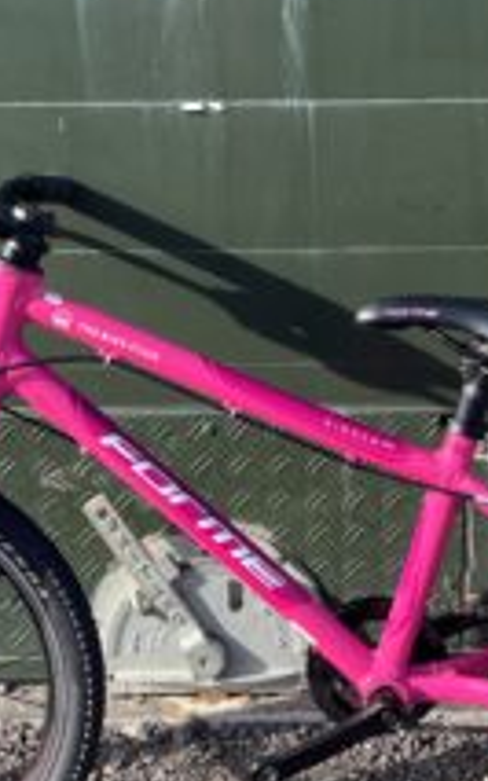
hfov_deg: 20.9
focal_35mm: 62
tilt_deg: -16.6
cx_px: 308
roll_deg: +1.7
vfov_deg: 33.0
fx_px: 1320
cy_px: 425
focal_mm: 5.1
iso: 50
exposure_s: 1/827
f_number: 1.6
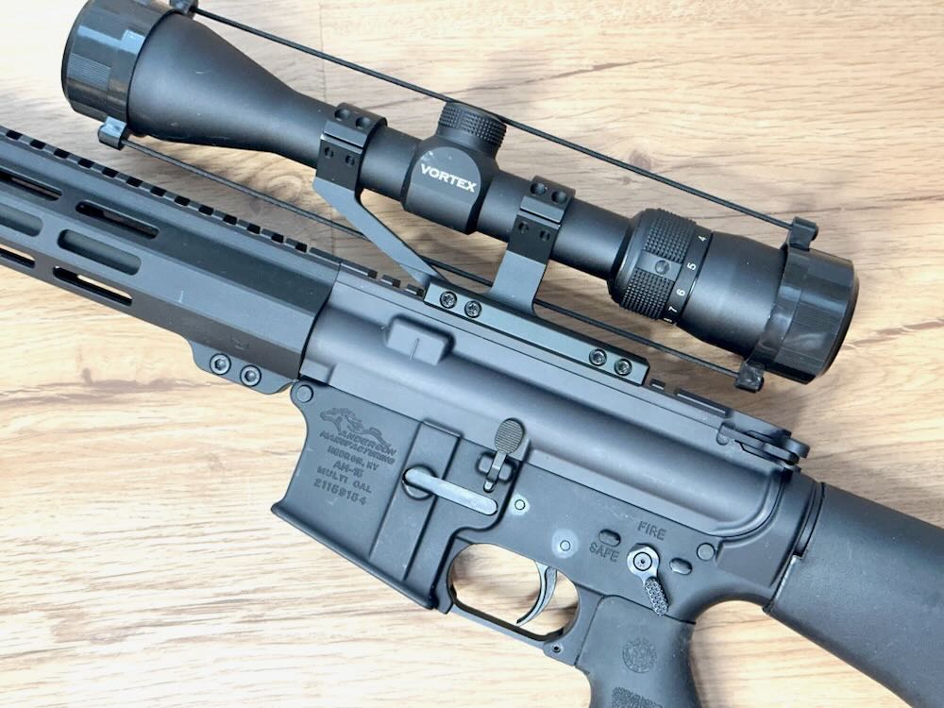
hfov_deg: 39.7
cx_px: 472
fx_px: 1309
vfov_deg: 30.3
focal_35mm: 48
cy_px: 354
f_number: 1.78
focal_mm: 6.86
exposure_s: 1/60
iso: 200
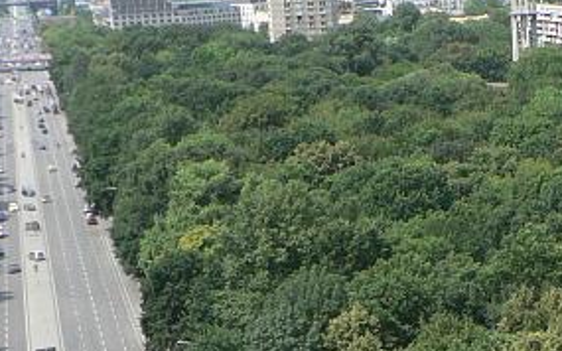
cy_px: 450
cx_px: 676
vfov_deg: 11.9
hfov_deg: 18.4
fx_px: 1639
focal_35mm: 107
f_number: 4.5
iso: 80
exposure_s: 1/400
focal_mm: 6
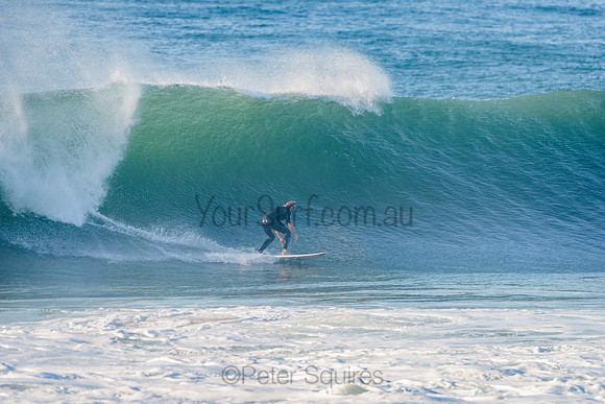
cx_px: 302
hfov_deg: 4.1
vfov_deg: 2.8
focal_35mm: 500
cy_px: 202
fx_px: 8404
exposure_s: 1/1600
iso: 280
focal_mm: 500
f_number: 5.6
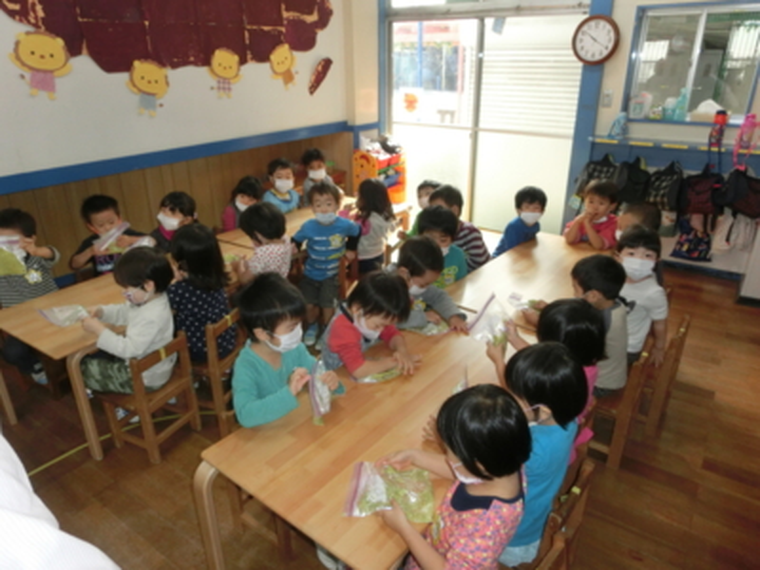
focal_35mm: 24
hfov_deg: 71.6
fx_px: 527
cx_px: 380
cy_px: 285
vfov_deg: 56.8
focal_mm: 4.24
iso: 250
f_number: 3
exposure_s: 1/125
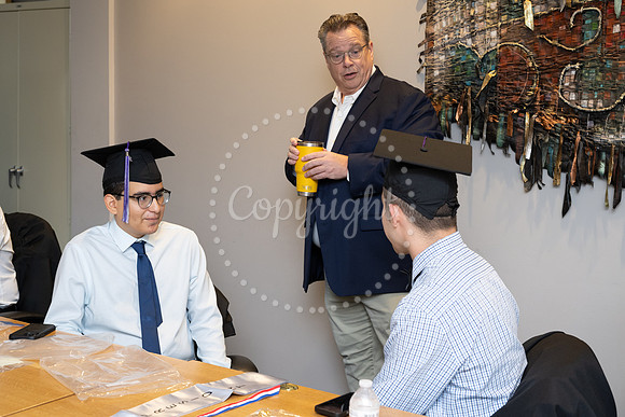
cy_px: 208
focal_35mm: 49
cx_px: 312
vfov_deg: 27.5
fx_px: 851
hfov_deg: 40.3
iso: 1000
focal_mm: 49
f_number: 5
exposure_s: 1/125
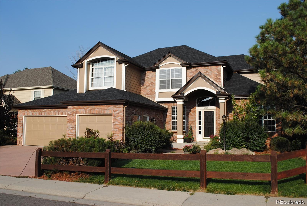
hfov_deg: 57.1
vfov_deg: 40.1
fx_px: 282
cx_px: 154
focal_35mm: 33
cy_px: 103
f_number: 8
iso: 100
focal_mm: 22
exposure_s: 1/250
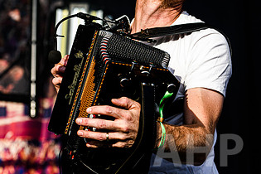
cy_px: 31
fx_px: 1566
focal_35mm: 216
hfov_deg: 9.5
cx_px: 87
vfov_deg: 6.4
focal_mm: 95
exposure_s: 1/1250
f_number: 4
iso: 400
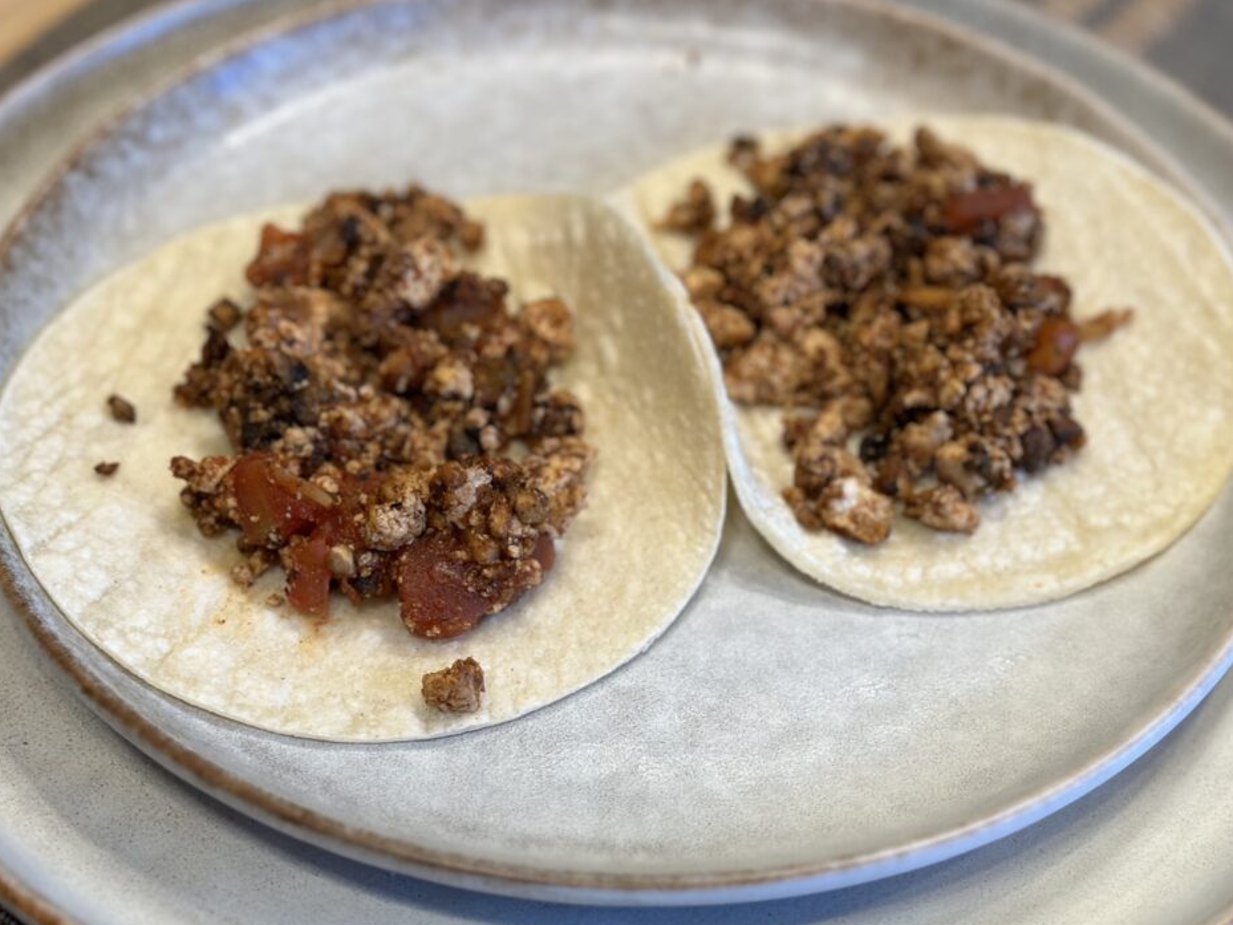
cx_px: 694
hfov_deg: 31.2
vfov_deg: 23.7
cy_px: 490
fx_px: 2209
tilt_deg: -46.2
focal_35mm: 62
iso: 100
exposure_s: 1/120
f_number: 1.78
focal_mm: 6.86
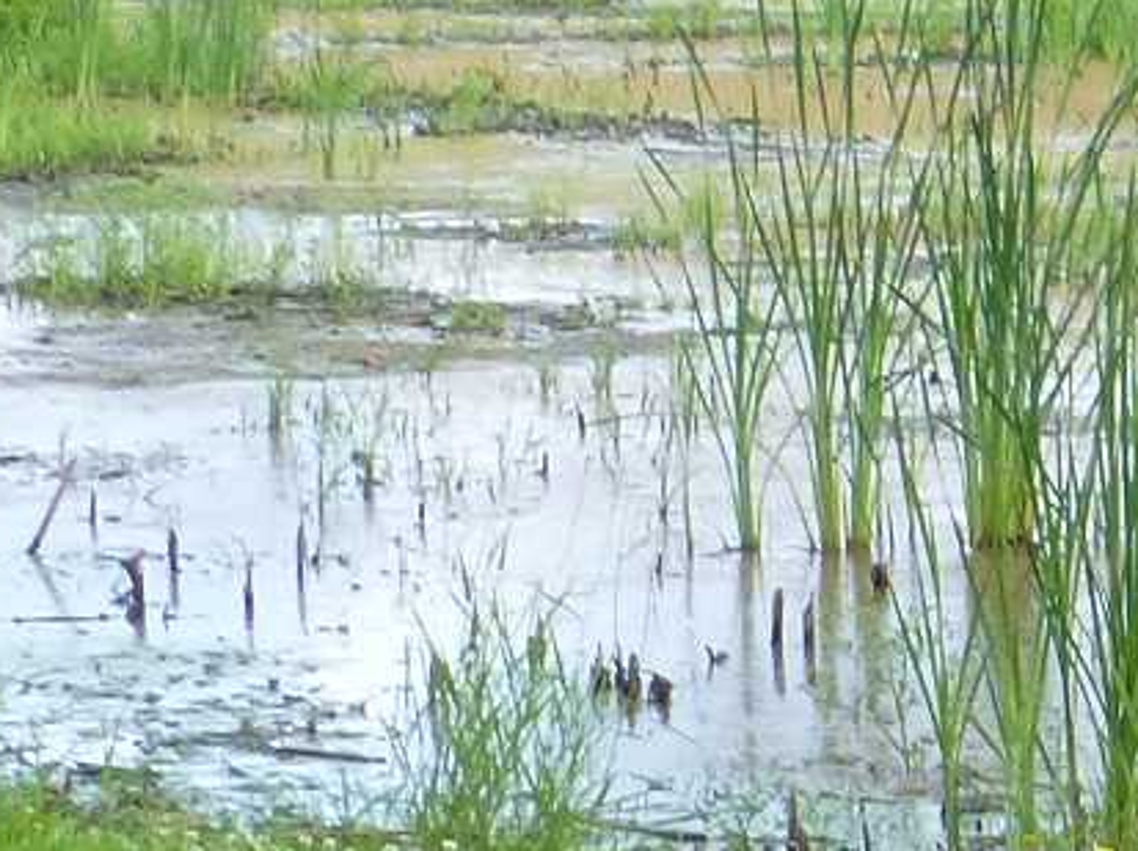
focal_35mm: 242
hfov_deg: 8.0
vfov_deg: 6.1
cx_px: 1819
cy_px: 372
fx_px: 7949
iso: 100
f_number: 3.9
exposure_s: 1/125
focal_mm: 6.9
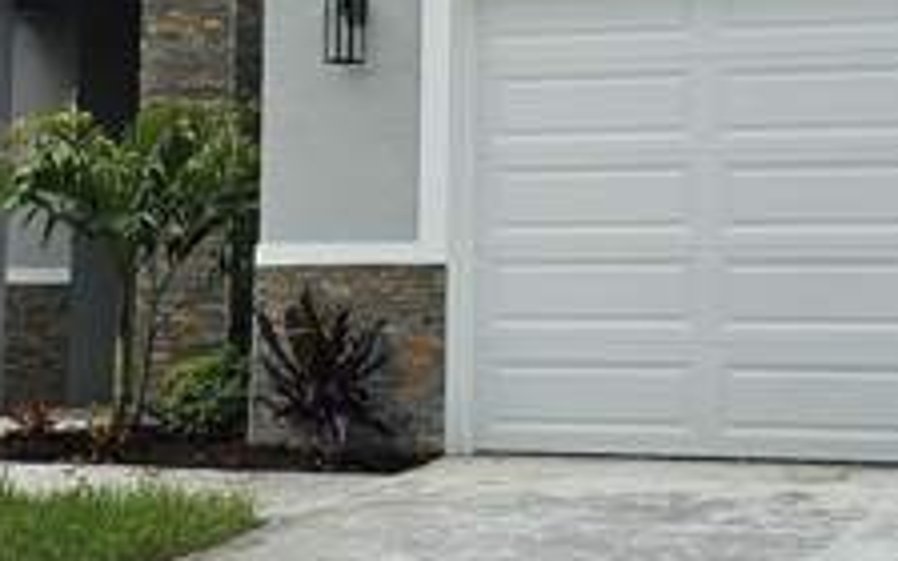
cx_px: 605
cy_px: -136
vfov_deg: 14.5
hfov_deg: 23.7
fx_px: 2129
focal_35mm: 87
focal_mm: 6.3
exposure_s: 1/1076
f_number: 1.7
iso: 10
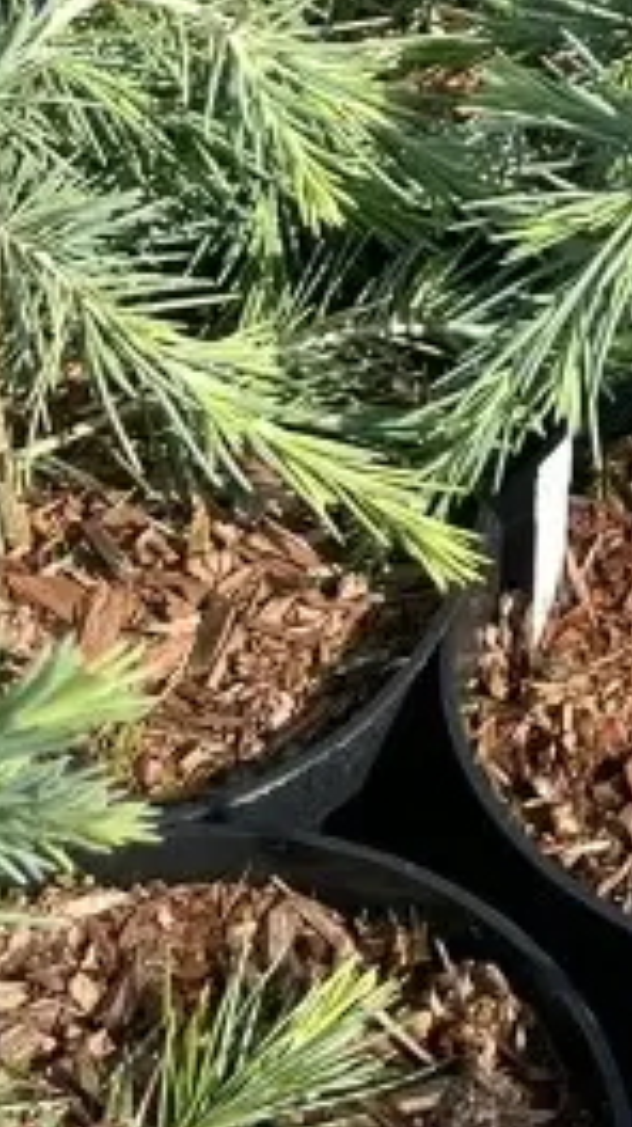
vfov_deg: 17.9
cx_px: 1204
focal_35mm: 116
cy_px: -68
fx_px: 3465
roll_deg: -0.6
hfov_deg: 9.8
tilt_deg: -35.5
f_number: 1.6
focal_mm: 5.1
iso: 50
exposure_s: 1/1458
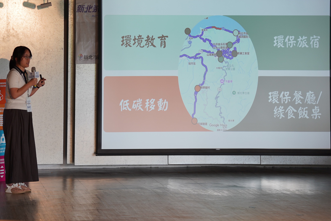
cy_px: 58
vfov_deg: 12.2
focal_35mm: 112
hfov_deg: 18.2
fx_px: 1030
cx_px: 115
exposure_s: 1/80
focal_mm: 70
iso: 160
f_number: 2.8
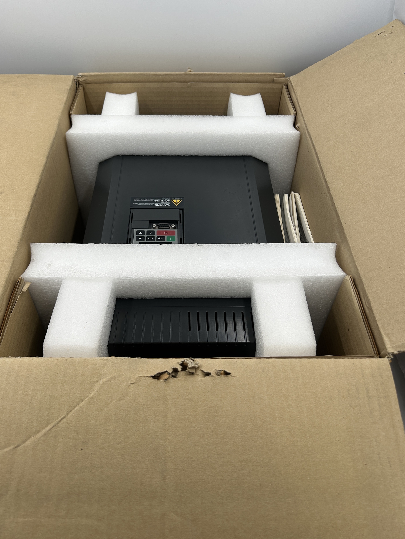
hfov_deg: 49.7
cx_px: 193
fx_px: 437
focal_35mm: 28
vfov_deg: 63.4
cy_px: 249
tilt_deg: -46.6
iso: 50
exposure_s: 1/445
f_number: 1.5
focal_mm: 5.7
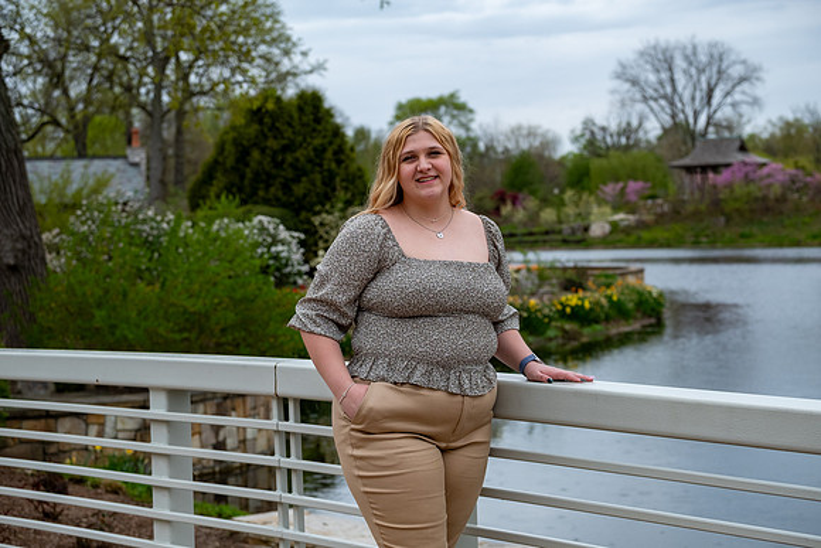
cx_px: 410
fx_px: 1711
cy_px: 274
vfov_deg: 18.2
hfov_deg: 27.0
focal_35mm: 75
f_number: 4
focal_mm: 50
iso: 250
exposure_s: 1/500
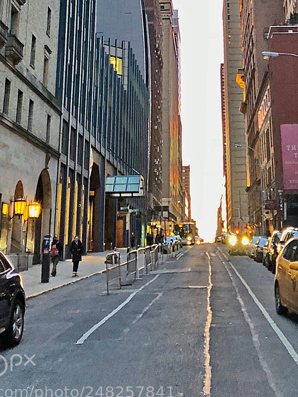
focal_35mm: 57
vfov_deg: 31.9
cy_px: 28
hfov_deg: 25.4
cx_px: 214
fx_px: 655
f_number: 1.8
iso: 50
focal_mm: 4
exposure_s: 1/15
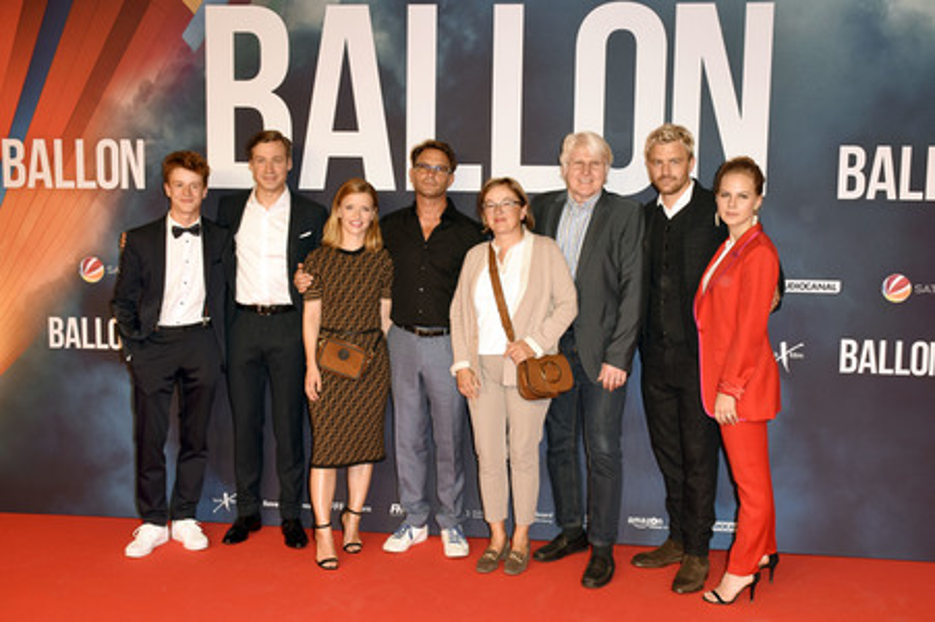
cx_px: 468
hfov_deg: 53.2
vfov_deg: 36.8
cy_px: 311
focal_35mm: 36
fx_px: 934
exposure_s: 1/100
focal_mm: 24
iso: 400
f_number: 6.3
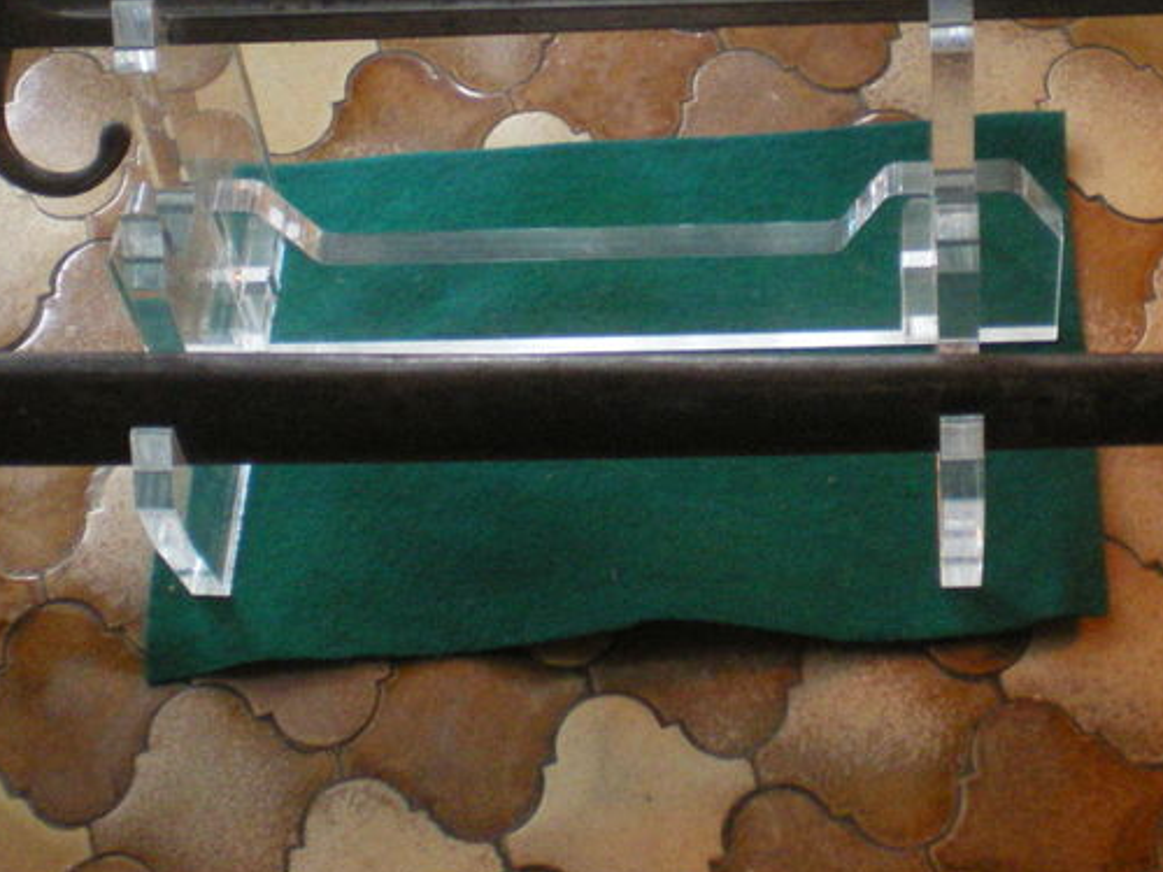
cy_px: 100
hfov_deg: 25.6
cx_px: 688
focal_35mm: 76
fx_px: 2553
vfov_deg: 19.1
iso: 400
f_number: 3.1
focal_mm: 6.3
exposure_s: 1/8
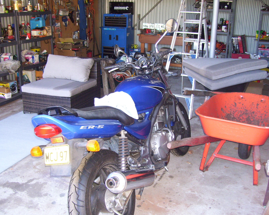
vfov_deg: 39.2
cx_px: 128
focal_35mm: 38
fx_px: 303
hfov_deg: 47.9
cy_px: 108
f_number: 2.7
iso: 200
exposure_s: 1/60
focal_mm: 6
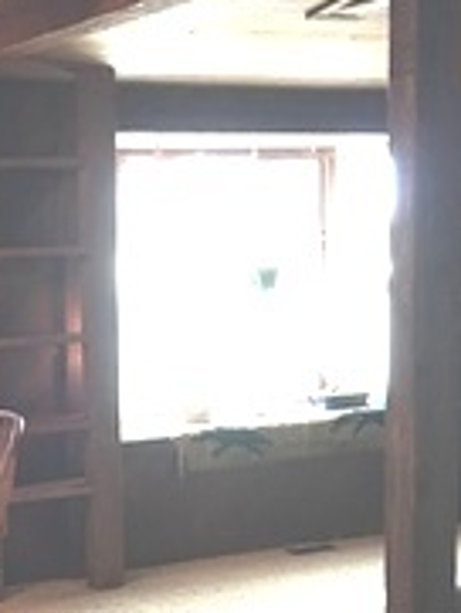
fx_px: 1366
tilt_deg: -8.7
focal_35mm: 77
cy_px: 474
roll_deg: +1.8
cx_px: -10
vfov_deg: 25.0
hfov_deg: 18.6
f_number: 2.2
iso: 100
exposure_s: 1/15
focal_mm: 4.15
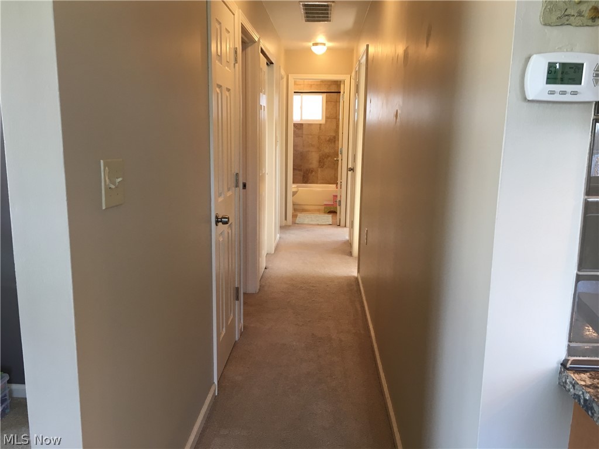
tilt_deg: -10.5
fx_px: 502
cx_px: 300
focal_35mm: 29
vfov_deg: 48.2
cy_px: 224
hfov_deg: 61.7
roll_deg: -1.3
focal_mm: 4.15
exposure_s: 1/30
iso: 80
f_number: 2.2
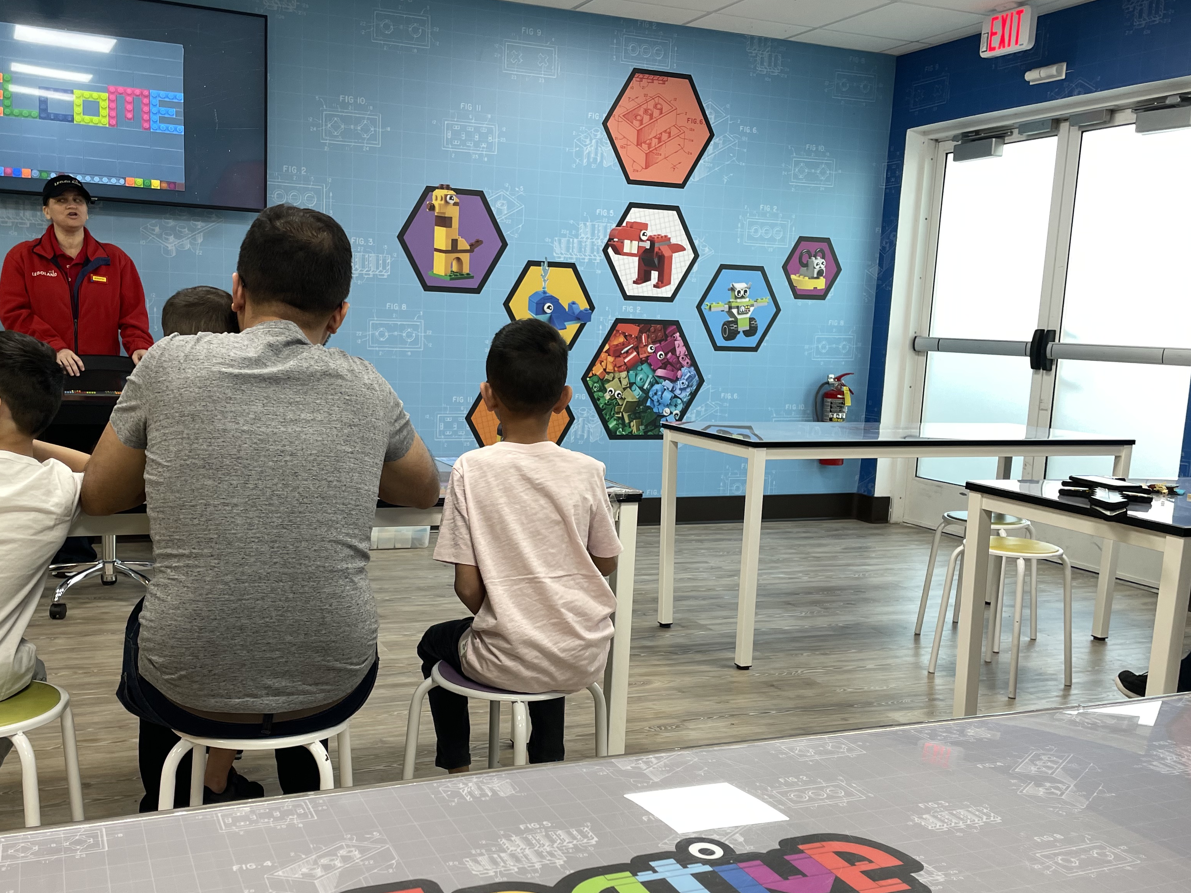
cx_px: 524
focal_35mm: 34
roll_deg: -1.8
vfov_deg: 41.7
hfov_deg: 53.8
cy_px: 515
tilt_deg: -8.3
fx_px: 1170
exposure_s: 1/120
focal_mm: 4.2
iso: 80
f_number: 1.6
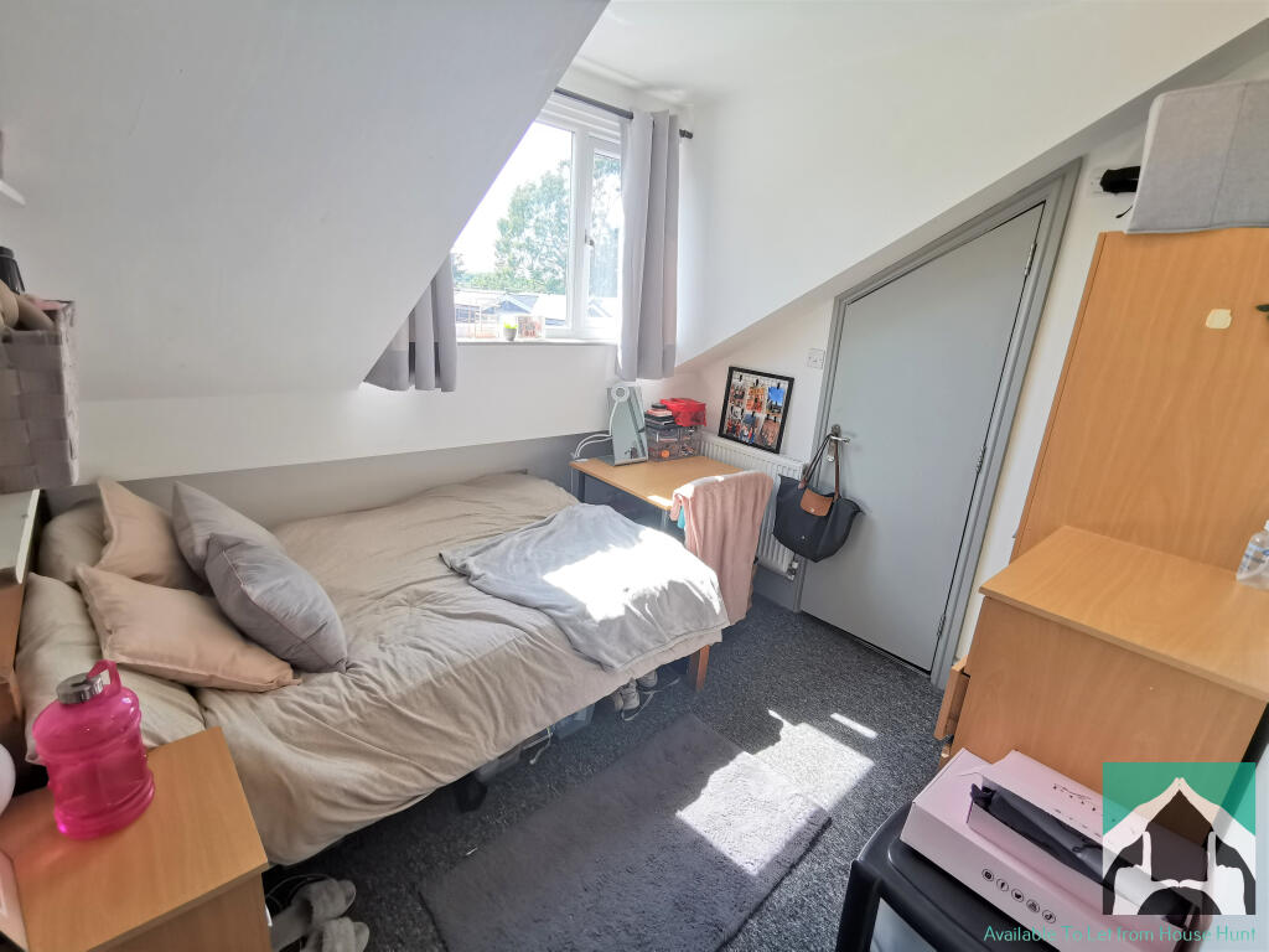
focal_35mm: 16
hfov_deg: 94.5
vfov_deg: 78.1
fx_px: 587
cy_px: 476
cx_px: 634
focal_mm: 2.35
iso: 64
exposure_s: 1/99.9
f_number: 2.2
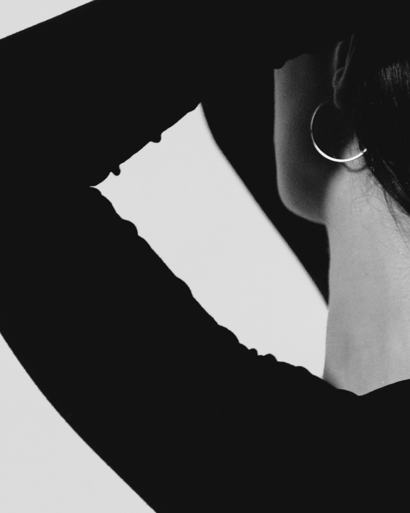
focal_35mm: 134
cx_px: 415
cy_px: 368
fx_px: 2033
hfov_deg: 11.4
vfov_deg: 14.3
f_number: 2
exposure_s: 1/180
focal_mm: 35
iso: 1600
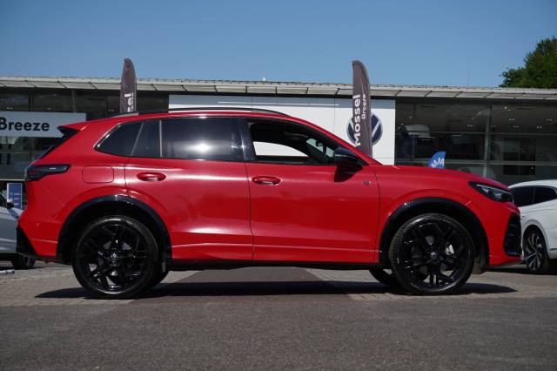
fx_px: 881
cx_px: 278
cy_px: 186
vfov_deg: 23.8
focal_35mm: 57
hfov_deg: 35.1
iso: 200
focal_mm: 38
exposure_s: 1/1250
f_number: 5.6
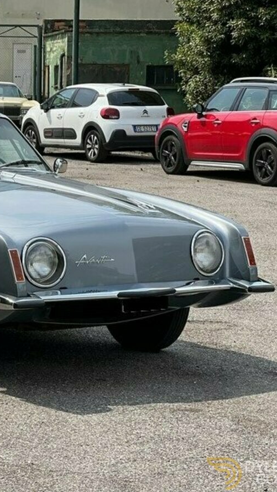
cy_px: 247
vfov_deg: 18.9
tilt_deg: -6.6
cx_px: -36
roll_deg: -0.6
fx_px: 1476
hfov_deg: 10.6
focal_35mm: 113
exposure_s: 1/506
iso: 32
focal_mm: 9
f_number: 2.8
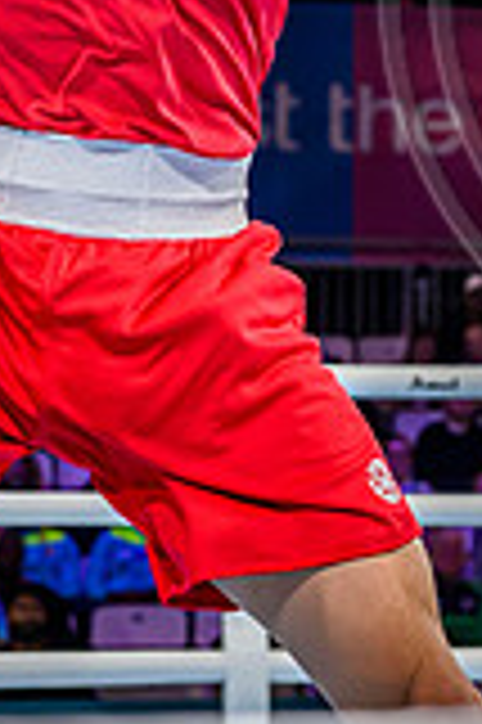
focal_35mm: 158
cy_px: -202
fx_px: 3180
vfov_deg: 12.6
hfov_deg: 8.5
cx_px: 663
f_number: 3.2
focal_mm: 35
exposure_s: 1/1600
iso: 2000
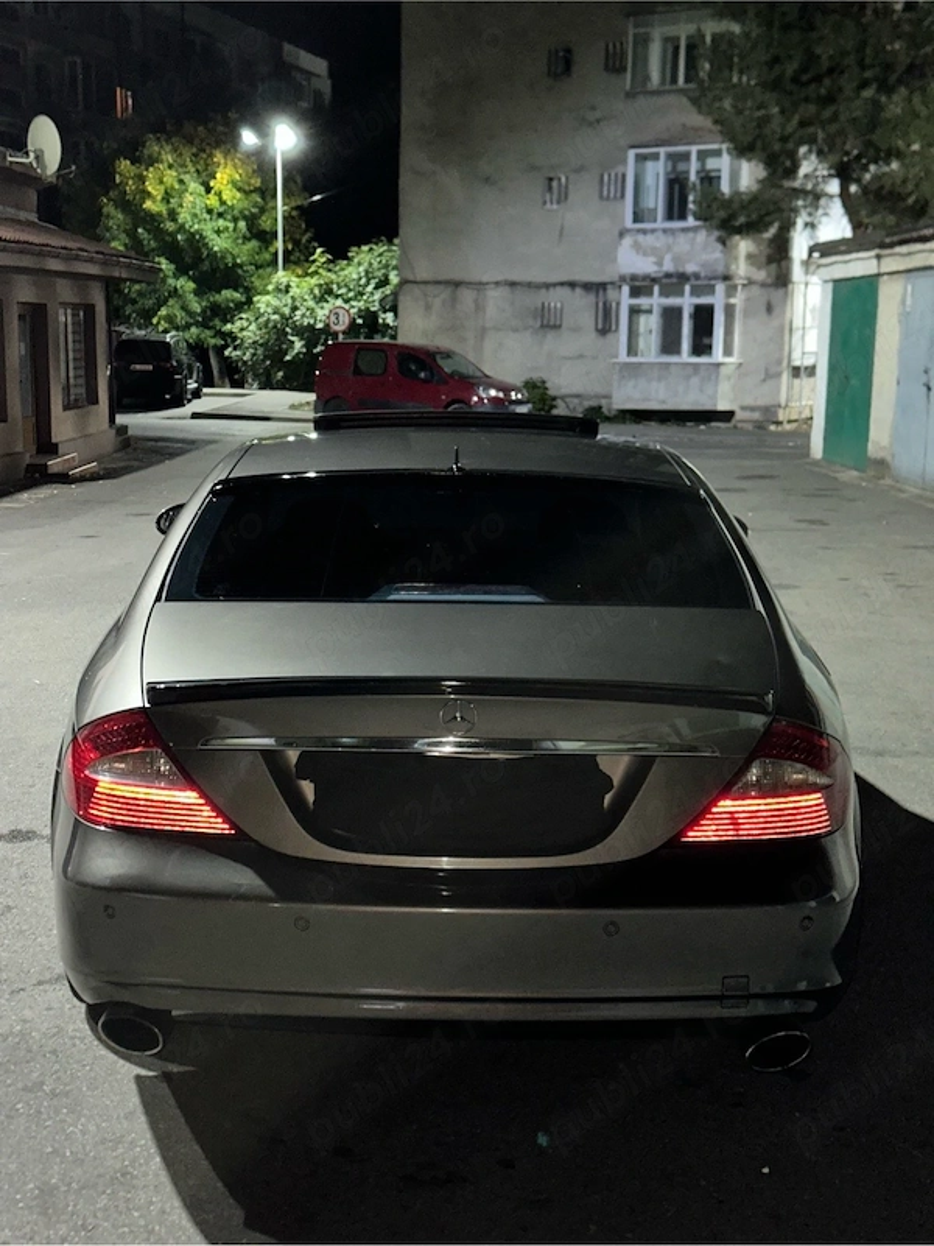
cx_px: 467
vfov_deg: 39.7
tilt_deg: -10.3
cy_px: 623
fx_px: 1727
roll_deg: -1.1
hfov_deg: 30.3
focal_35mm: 48
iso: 160
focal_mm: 6.86
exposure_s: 1/4
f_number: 1.78
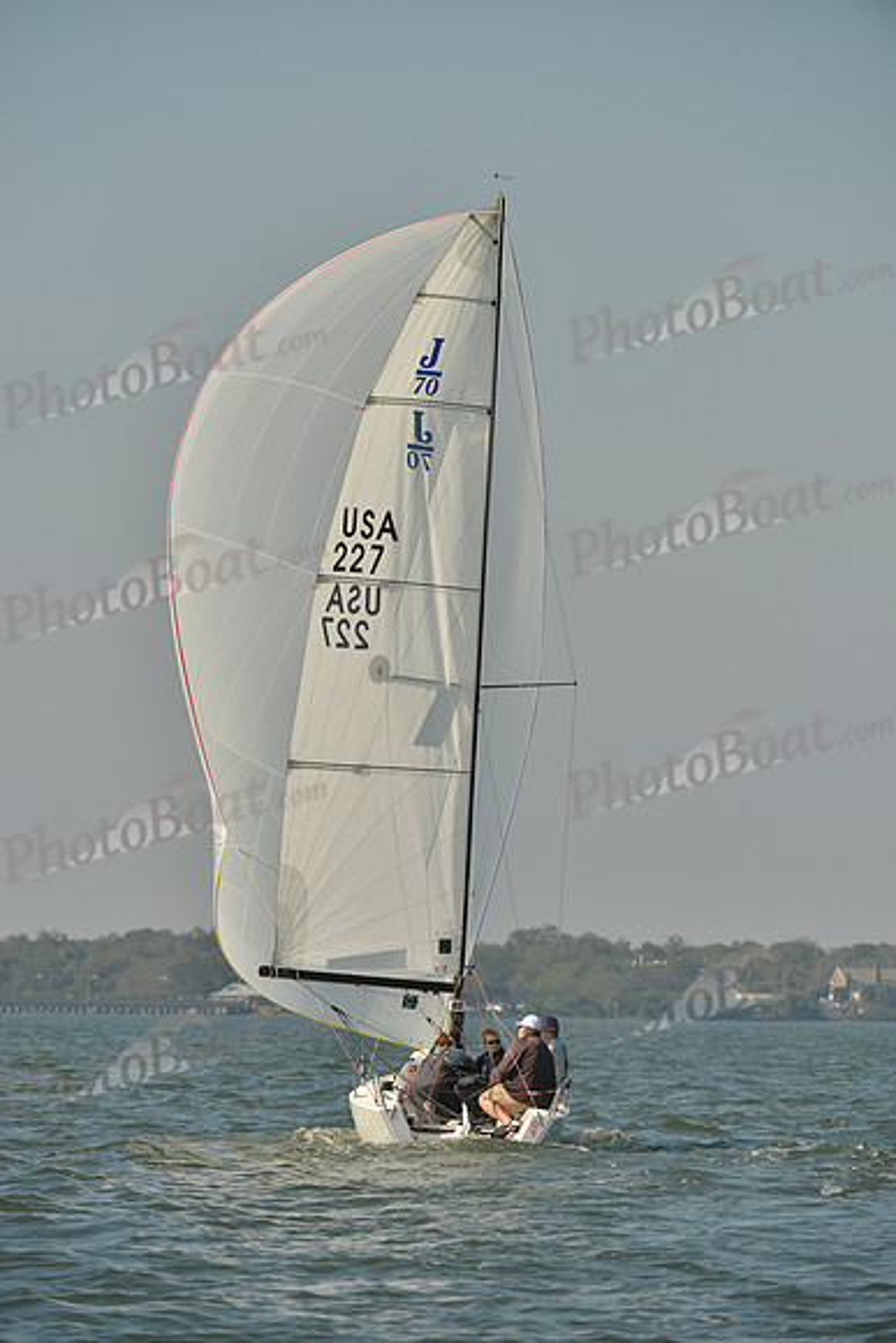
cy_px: 672
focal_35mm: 250
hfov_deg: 5.5
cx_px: 448
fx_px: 9327
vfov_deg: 8.2
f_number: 8
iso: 280
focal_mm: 250
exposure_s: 1/1600
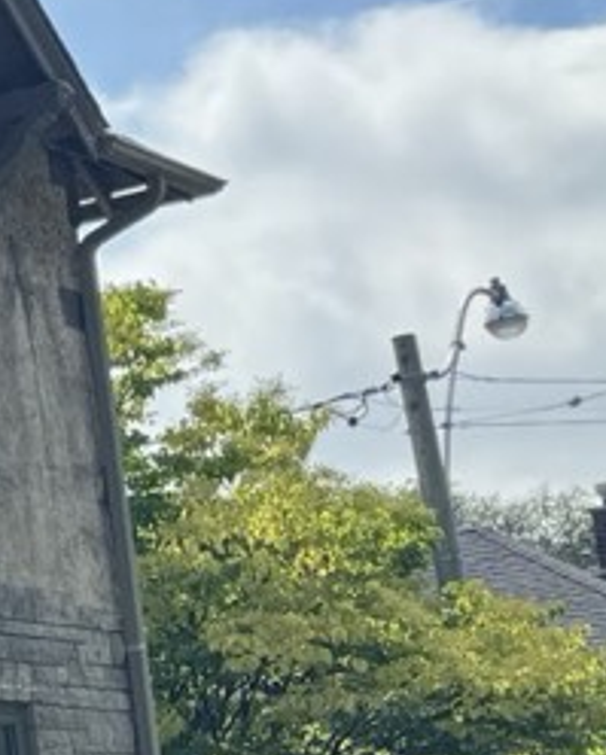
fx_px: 2954
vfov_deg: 14.5
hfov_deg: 8.6
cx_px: -1486
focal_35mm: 132
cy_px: 530
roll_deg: +2.3
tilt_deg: +11.5
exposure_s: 1/2710
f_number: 1.78
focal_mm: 6.76
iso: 80
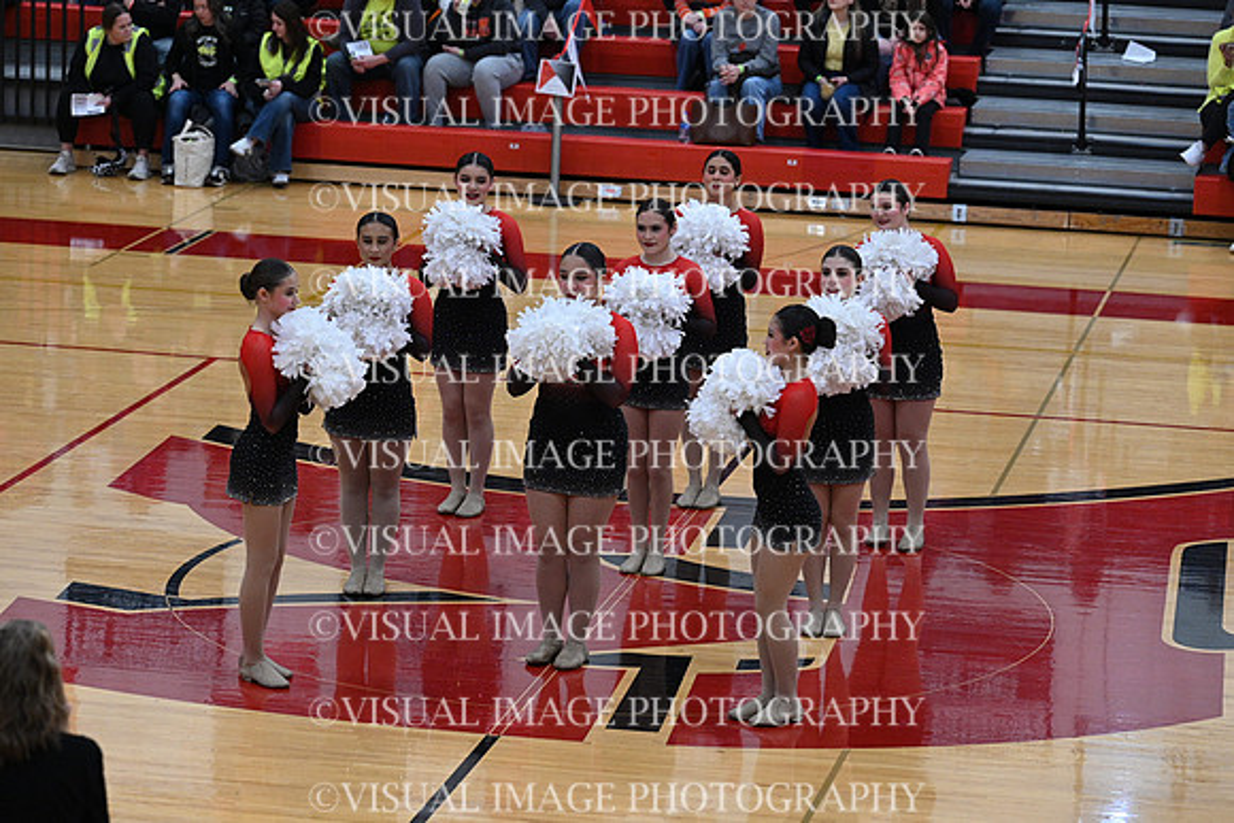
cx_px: 617
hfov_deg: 16.4
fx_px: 4286
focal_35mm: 125
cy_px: 412
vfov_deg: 11.0
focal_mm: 125
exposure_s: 1/400
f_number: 4
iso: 4000
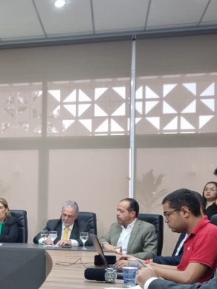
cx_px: -37
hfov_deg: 23.3
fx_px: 485
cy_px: 190
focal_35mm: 58
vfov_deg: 33.0
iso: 200
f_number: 1.8
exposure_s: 1/40
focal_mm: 5.4
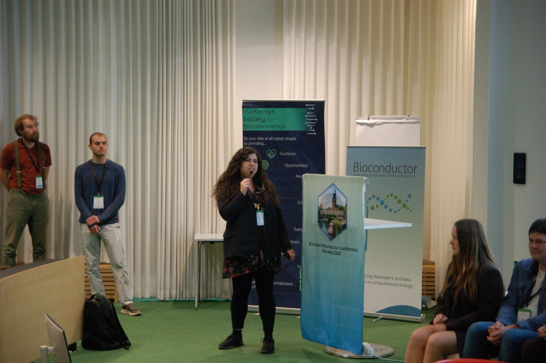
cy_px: 182
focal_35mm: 75
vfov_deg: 18.2
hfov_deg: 27.0
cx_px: 273
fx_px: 1137
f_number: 2.8
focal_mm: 50
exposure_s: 1/125
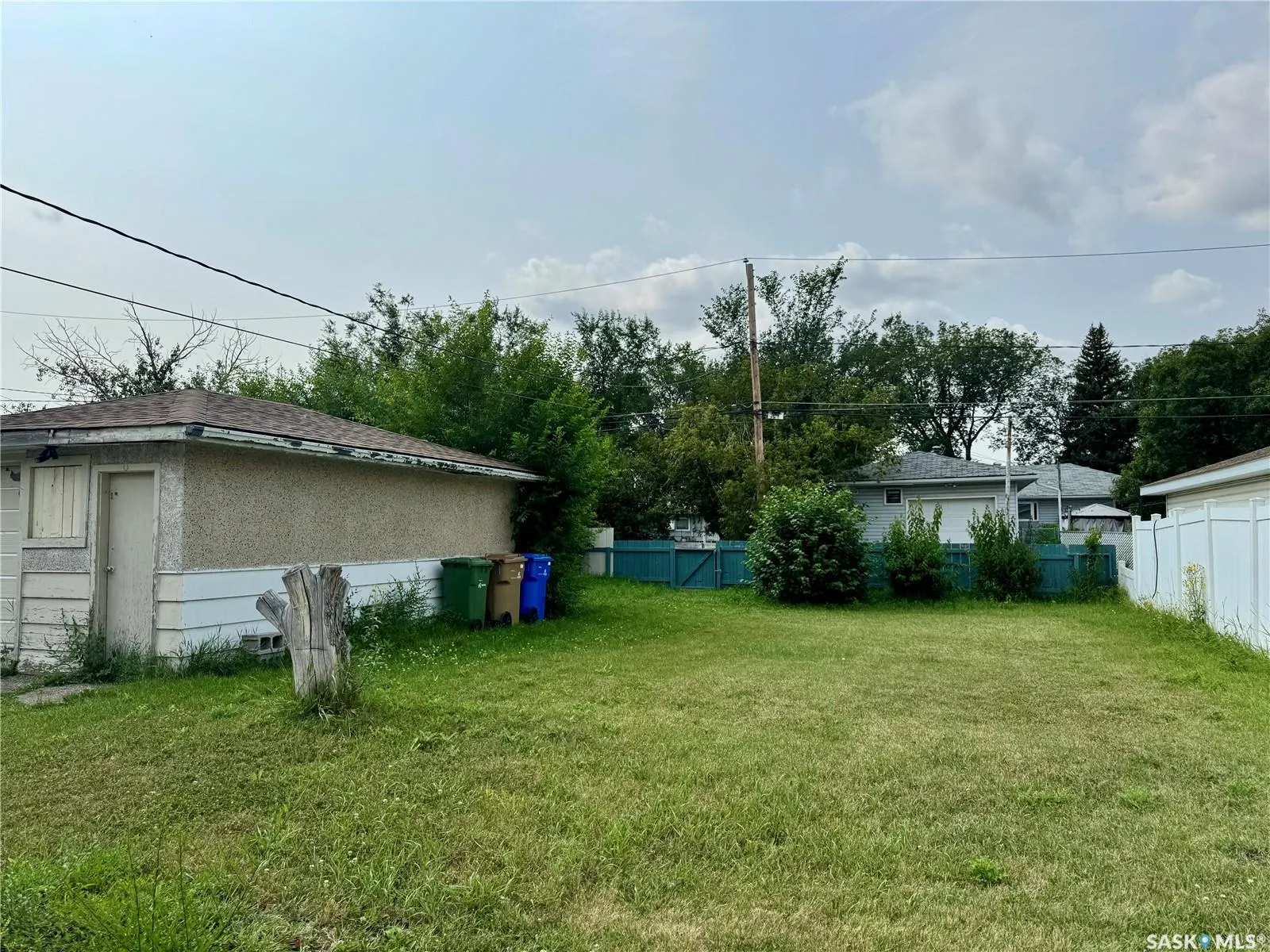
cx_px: 635
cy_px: 476
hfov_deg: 71.6
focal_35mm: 24
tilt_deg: +3.7
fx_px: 881
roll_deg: +0.7
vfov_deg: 56.8
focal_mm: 6.76
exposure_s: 1/9009
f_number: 1.78
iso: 80
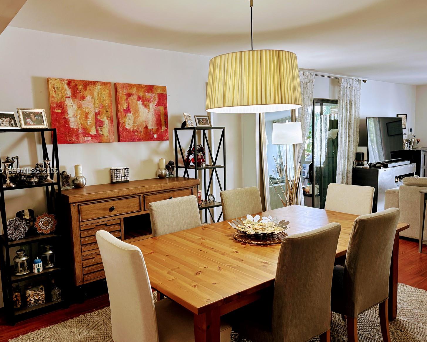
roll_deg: +1.8
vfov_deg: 51.5
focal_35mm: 28
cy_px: 171
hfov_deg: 62.2
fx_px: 354
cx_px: 202
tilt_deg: -5.2
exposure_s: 1/60
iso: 100
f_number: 1.6
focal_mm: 5.96
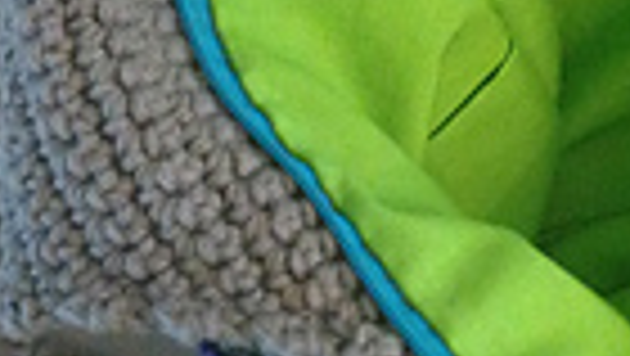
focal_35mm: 128
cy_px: -25
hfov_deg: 16.2
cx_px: 720
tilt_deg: -80.1
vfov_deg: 9.4
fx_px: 2140
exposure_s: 1/15
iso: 400
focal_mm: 4.12
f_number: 2.4
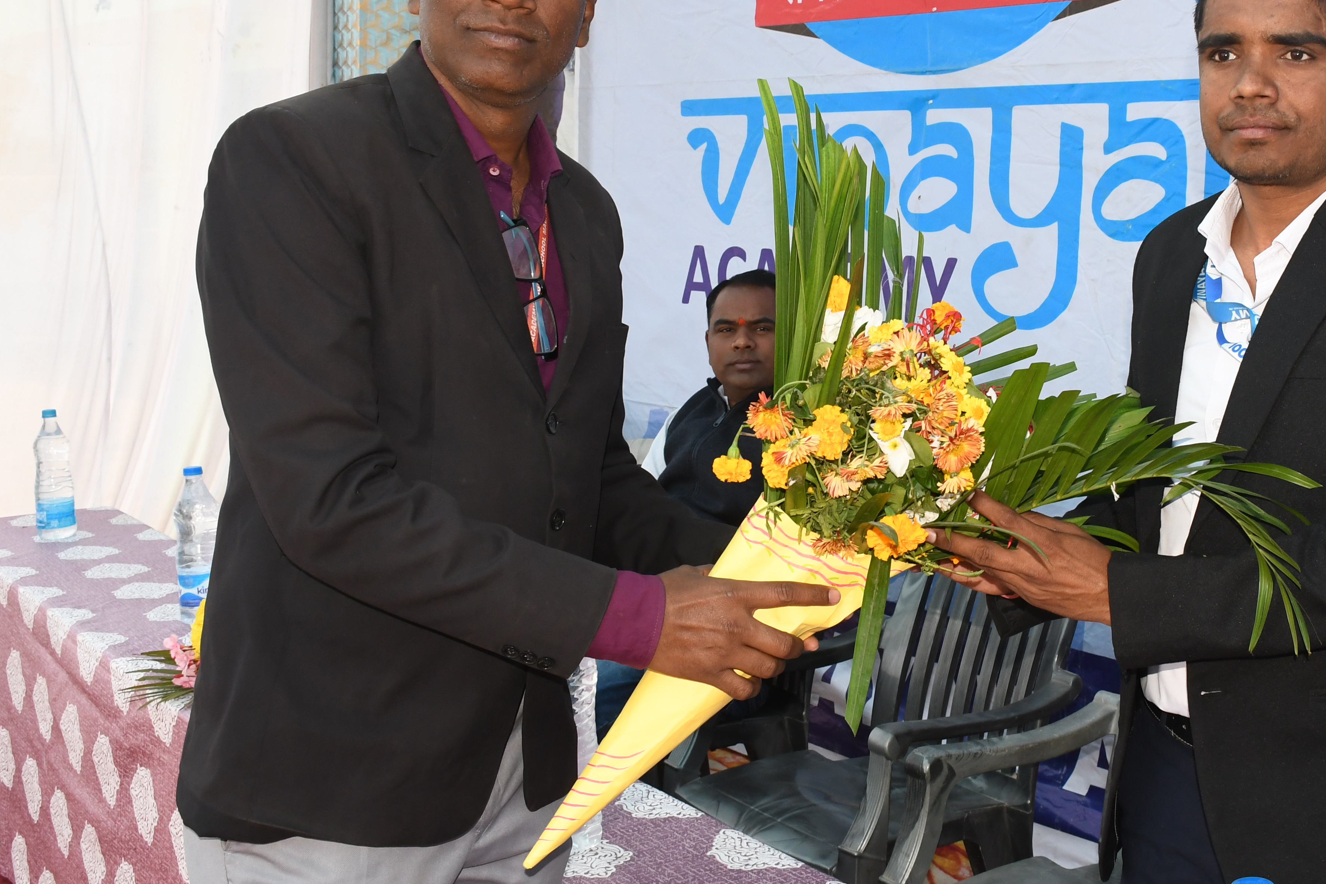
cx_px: 938
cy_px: 299
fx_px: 1731
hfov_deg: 41.1
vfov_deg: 28.5
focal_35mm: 47
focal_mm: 20
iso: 800
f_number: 8
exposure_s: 1/250
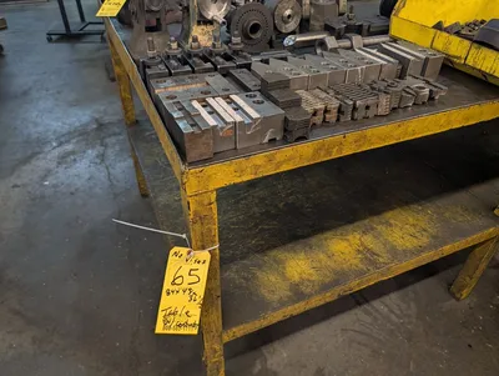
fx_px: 346
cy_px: 188
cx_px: 250
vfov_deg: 56.9
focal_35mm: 24
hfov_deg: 71.5
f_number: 1.68
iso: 410
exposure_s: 1/120
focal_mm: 6.9
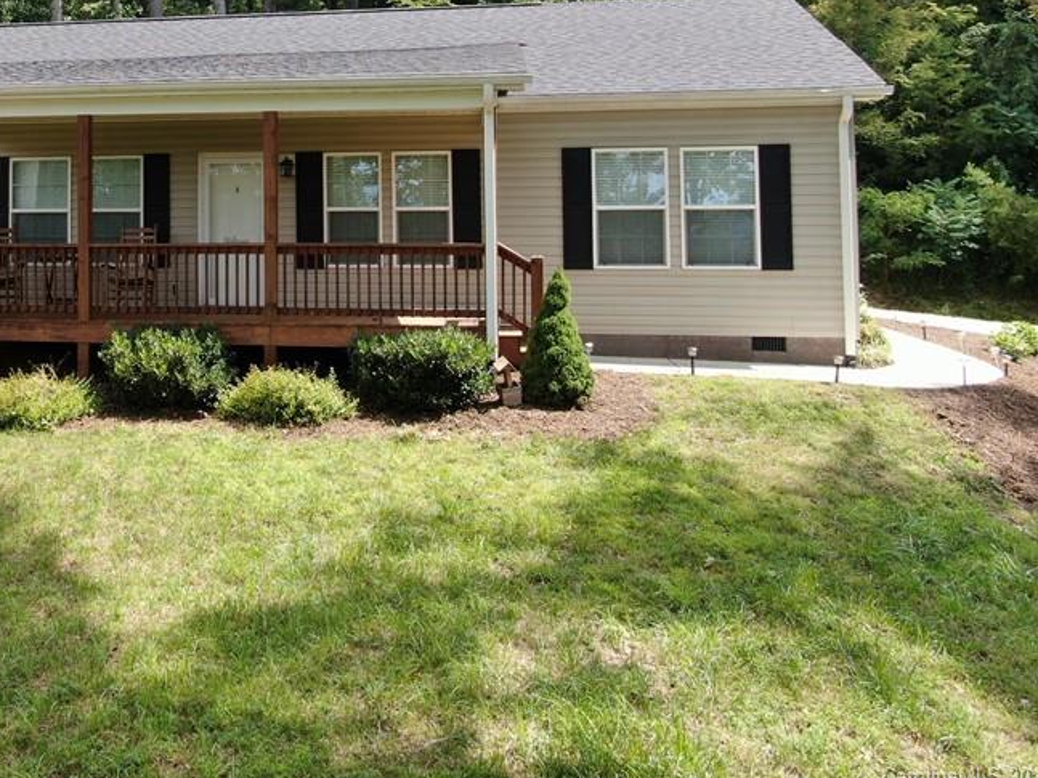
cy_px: 175
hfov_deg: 47.0
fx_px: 1139
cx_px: 244
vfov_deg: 36.6
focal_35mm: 38
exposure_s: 1/320
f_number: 2.8
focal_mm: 4.39
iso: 100
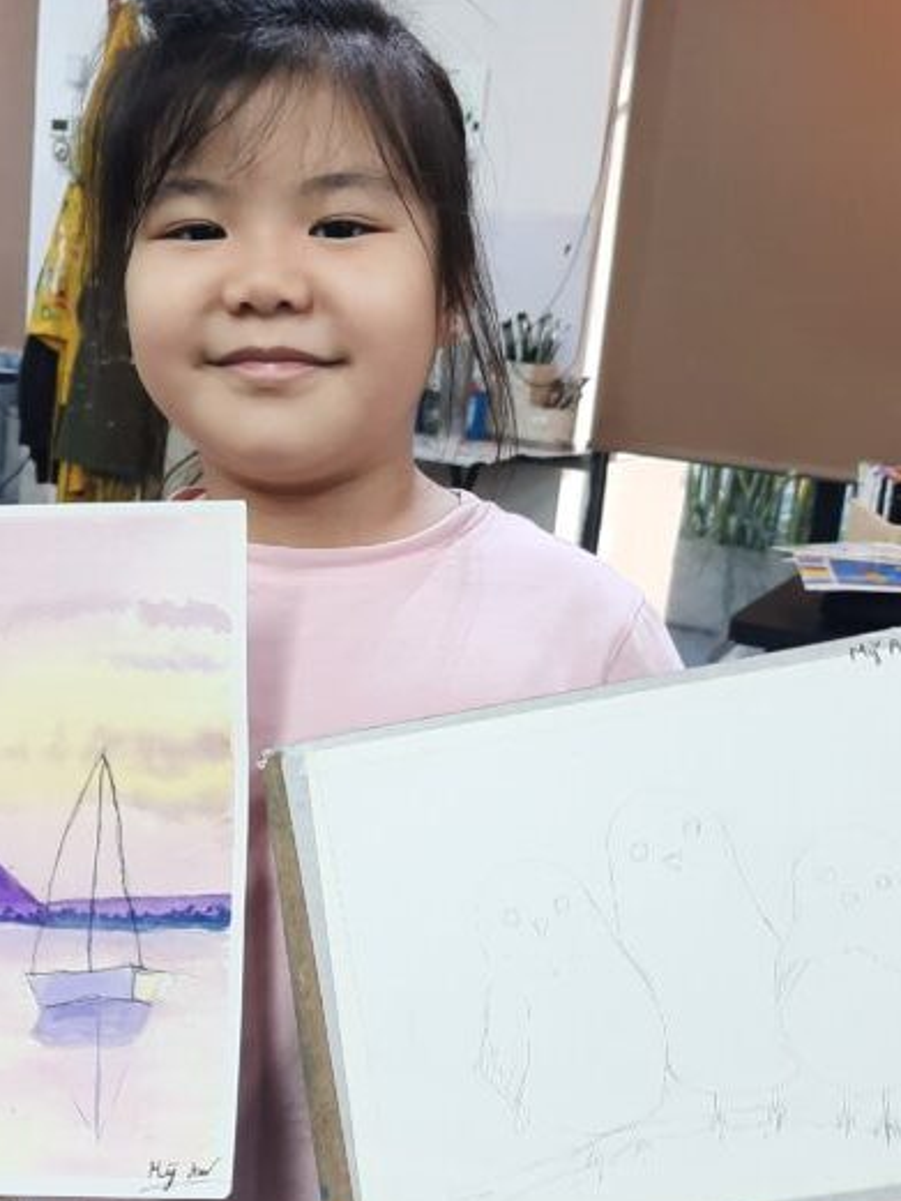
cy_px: 613
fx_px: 1665
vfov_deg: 39.6
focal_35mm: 48
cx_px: 366
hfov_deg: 30.2
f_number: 2
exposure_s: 1/50
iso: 80
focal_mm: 4.6
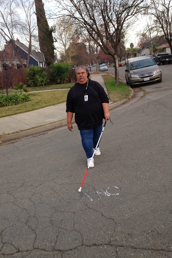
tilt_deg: -13.9
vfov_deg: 54.4
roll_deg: +5.9
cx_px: 75
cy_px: 129
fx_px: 251
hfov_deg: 37.8
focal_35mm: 35
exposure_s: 1/120
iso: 64
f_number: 2.4
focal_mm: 4.12
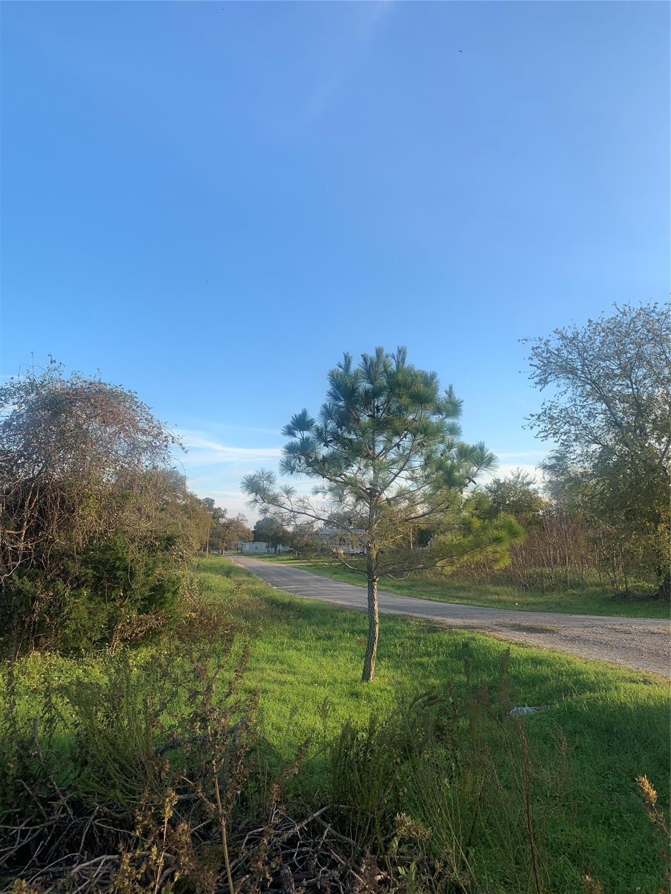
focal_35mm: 26
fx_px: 672
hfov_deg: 53.1
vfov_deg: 67.3
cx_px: 336
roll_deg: -0.4
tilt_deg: +8.3
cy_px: 447
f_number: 1.8
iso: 25
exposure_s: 1/849
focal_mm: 4.25
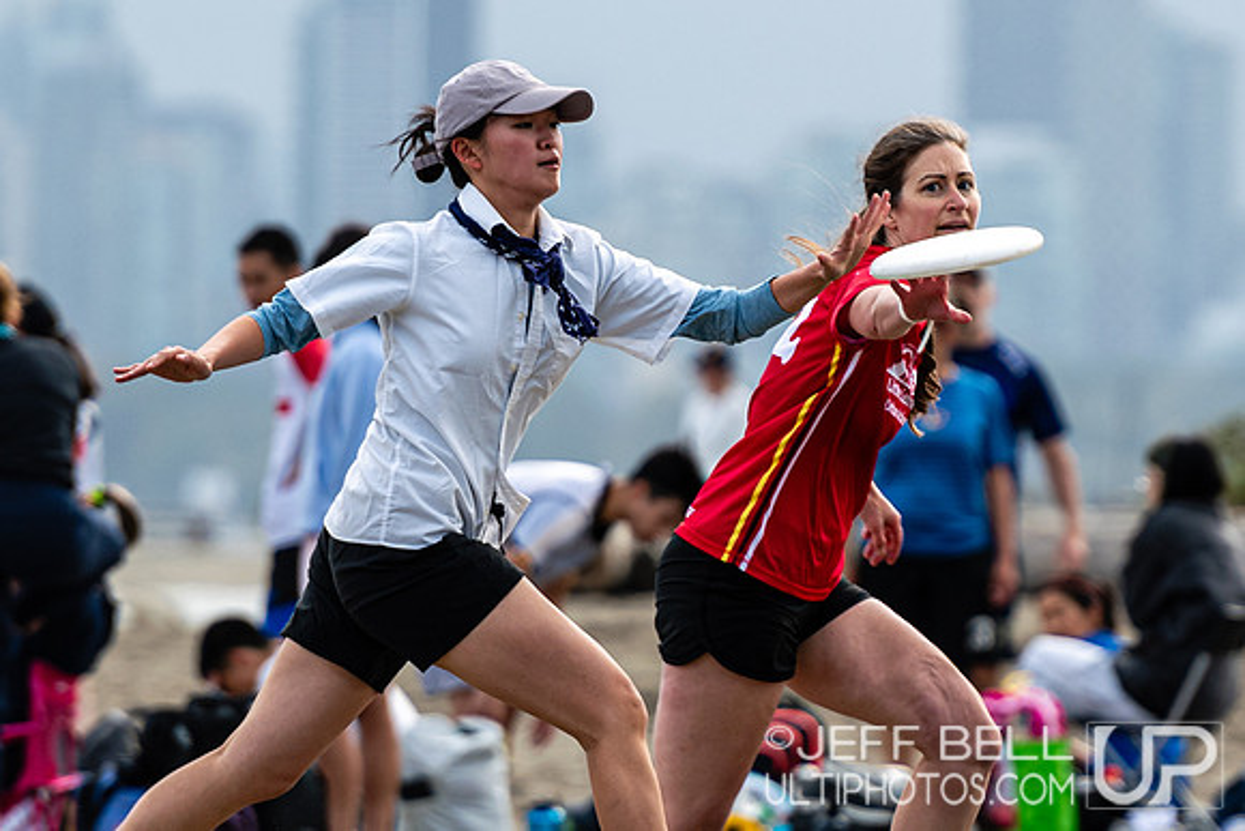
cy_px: 389
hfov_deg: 3.0
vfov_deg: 2.0
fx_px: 23497
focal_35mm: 679
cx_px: 1026
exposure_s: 1/1000
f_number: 3.2
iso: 100
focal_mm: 200
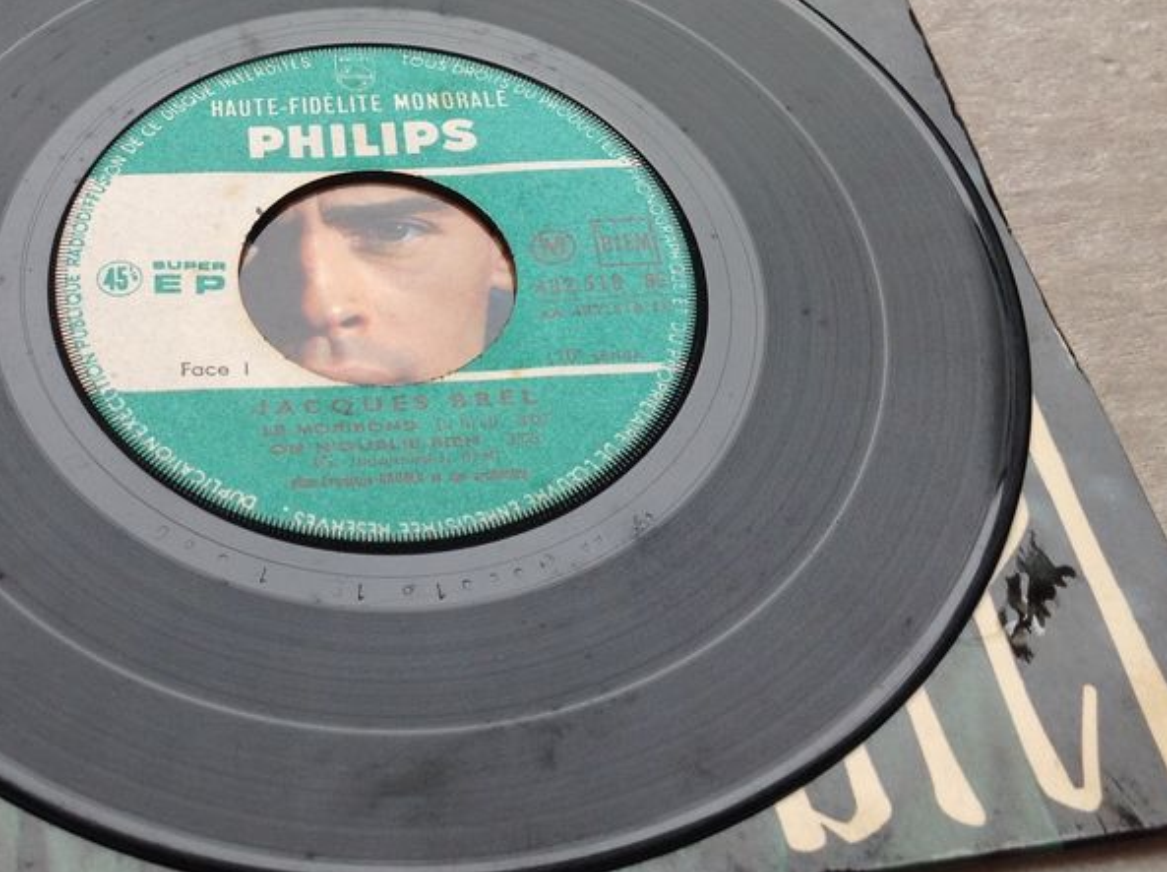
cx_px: 340
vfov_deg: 24.7
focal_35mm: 59
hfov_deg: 32.3
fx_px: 1986
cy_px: 347
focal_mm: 4.28
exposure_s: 1/60
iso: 50
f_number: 2.4
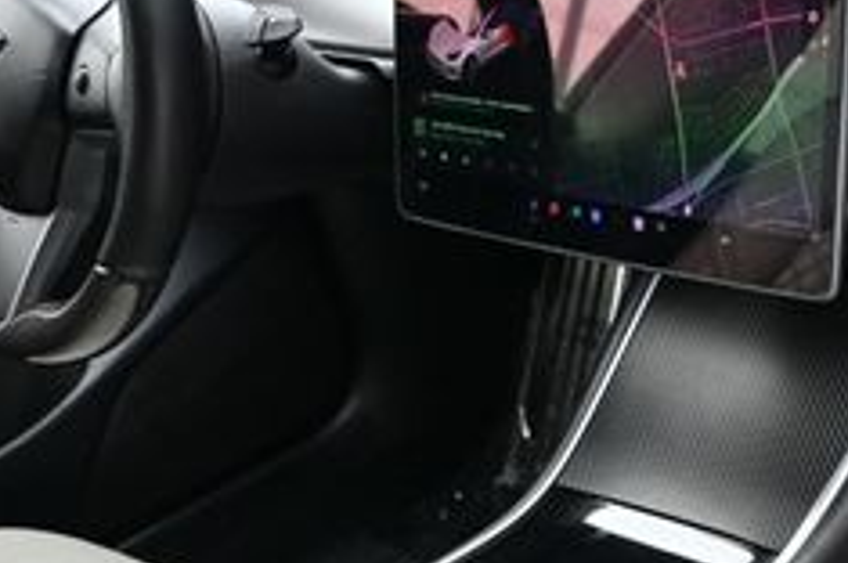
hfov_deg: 23.8
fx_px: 1874
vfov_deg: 16.9
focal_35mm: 80
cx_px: 942
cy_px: 480
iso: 400
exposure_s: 1/250
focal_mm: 19.5
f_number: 3.8
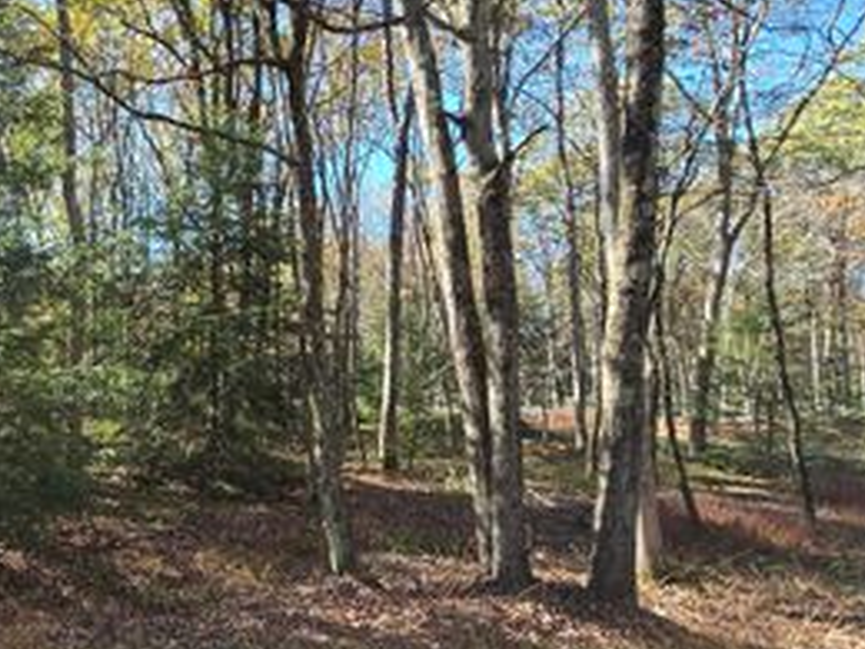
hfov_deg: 61.2
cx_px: 126
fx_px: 625
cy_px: 341
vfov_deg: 54.9
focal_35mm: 25
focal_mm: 2.2
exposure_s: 1/329
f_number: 2.2
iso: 50
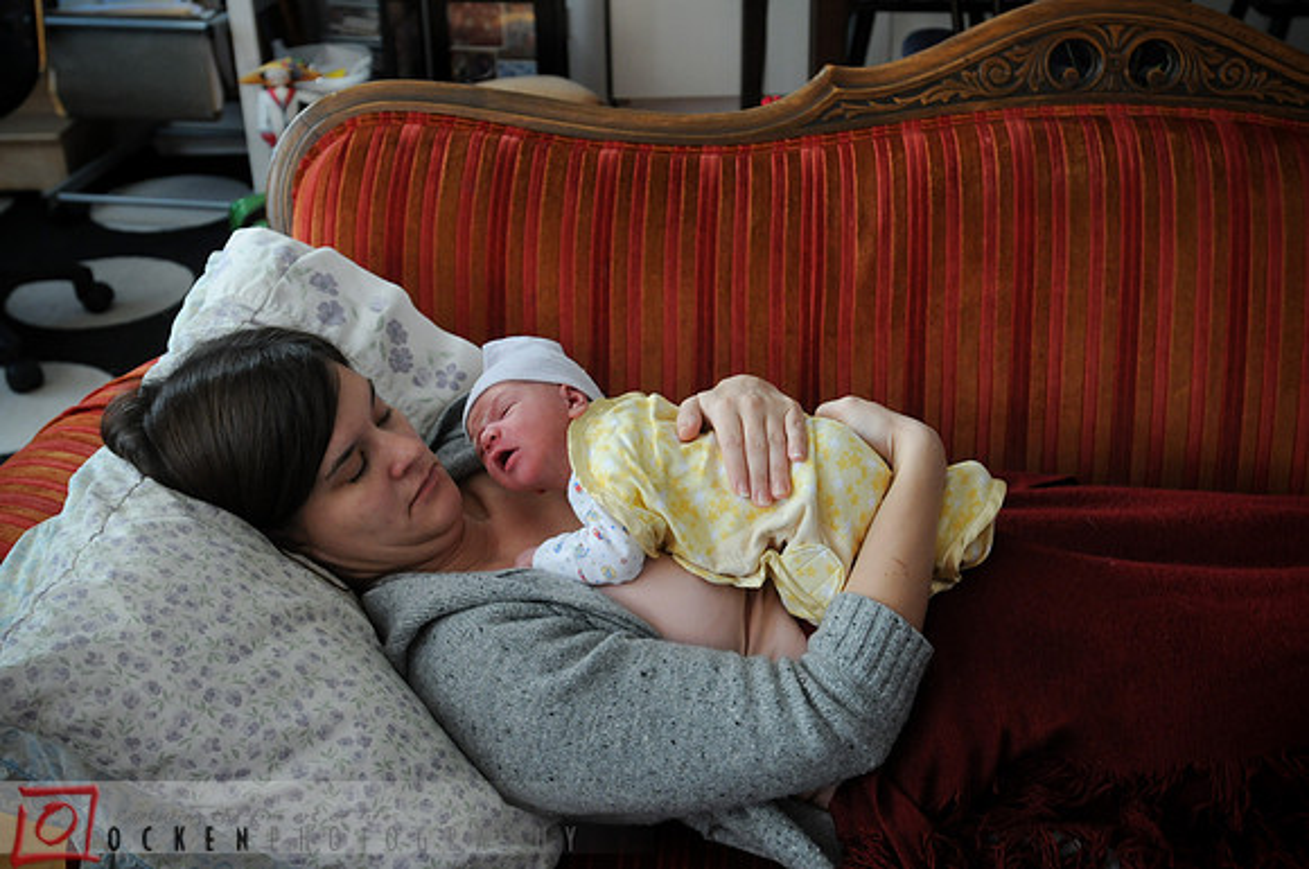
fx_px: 1634
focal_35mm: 45
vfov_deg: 29.8
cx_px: 654
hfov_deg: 43.7
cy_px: 434
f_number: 4.5
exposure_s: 1/320
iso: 800
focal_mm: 30
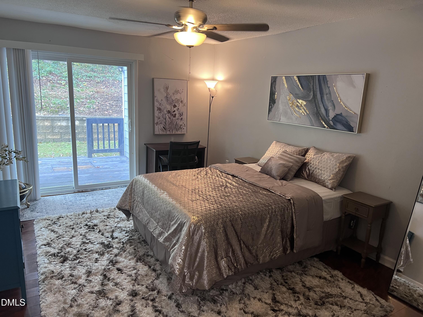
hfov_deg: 67.3
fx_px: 318
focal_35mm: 26
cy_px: 158
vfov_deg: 53.1
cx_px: 212
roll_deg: -3.0
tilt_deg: -12.9
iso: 100
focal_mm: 5.7
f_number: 1.5
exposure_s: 1/60
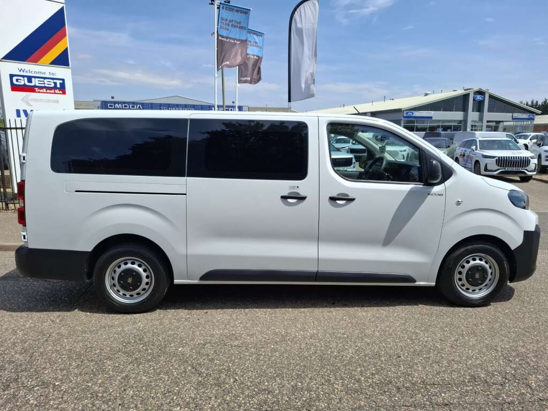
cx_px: 274
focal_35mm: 23
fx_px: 364
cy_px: 206
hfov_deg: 73.9
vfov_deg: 58.9
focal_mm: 5.54
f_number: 1.8
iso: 50
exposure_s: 1/2066
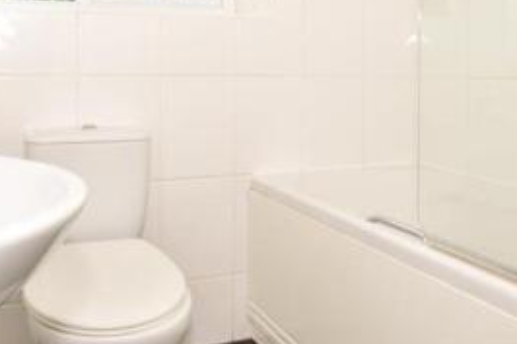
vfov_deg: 34.8
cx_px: 222
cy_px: 71
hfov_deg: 51.7
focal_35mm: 37
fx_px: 531
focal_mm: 10
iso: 200
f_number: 7.1
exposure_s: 1/200
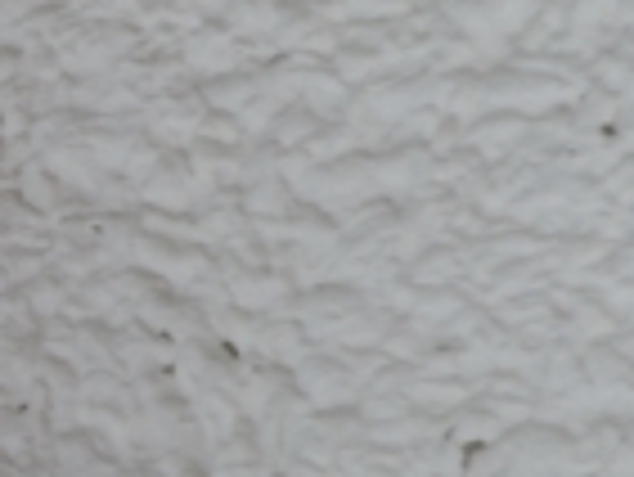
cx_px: -477
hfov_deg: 16.4
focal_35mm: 102
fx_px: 1870
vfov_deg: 14.5
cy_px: 248
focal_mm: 4.3
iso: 80
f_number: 3
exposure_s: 1/800
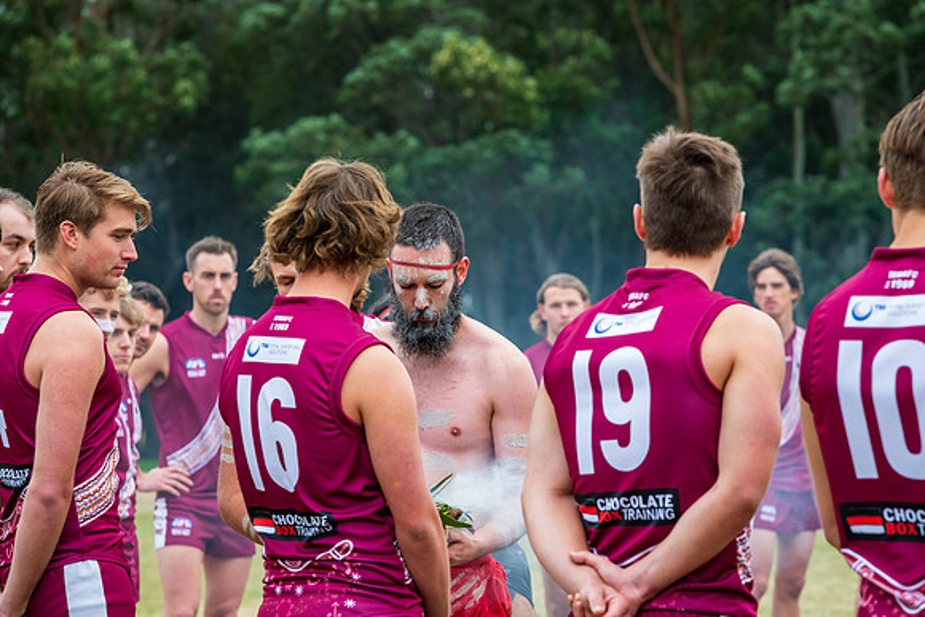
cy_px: 308
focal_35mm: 185
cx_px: 462
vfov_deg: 7.4
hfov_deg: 11.1
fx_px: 4754
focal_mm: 185
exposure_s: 1/200
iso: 720
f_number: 7.1
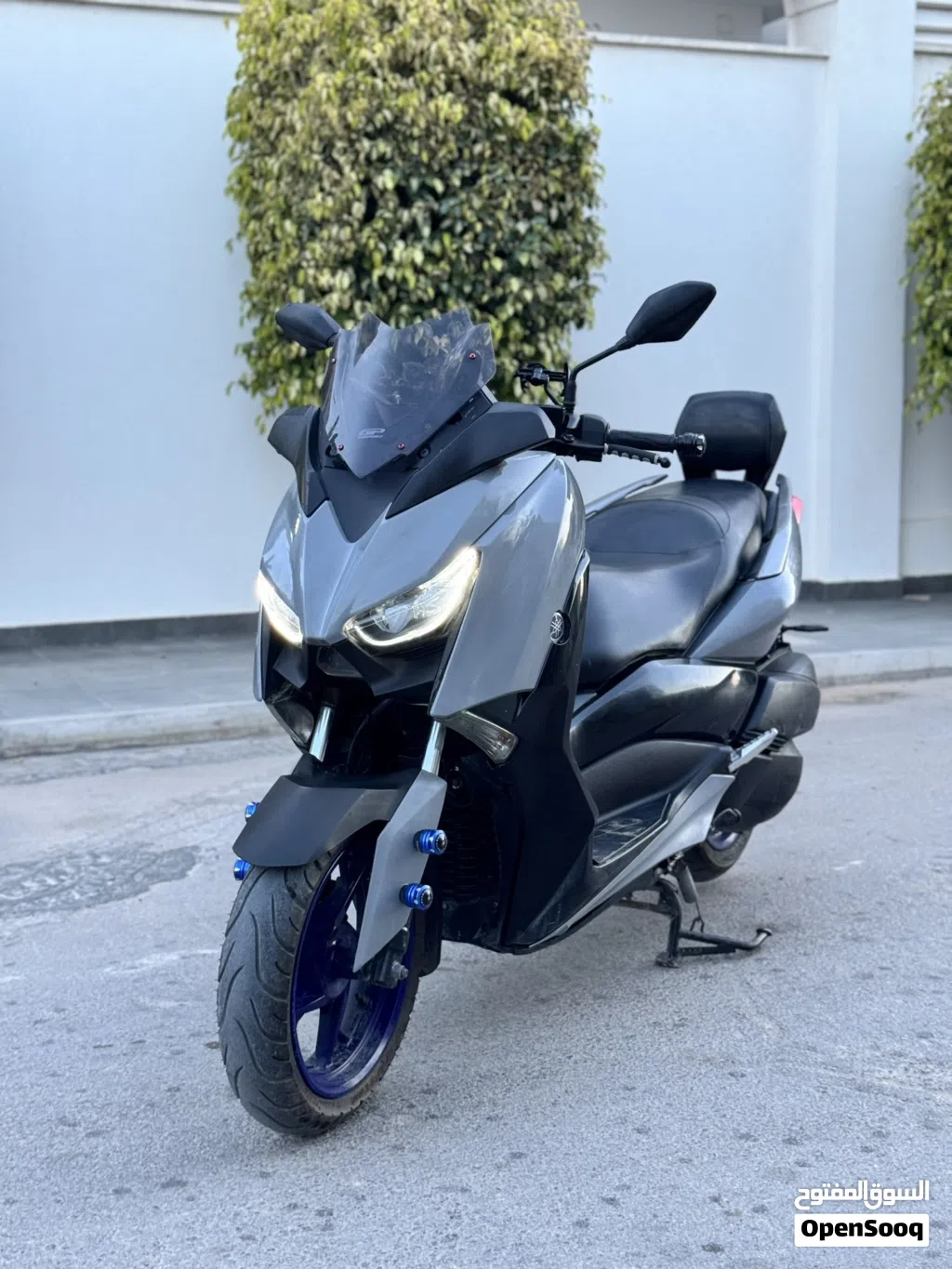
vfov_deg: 39.7
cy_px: 634
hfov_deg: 30.3
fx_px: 1760
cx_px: 476
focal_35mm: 48
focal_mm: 6.76
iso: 200
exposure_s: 1/60
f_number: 1.78
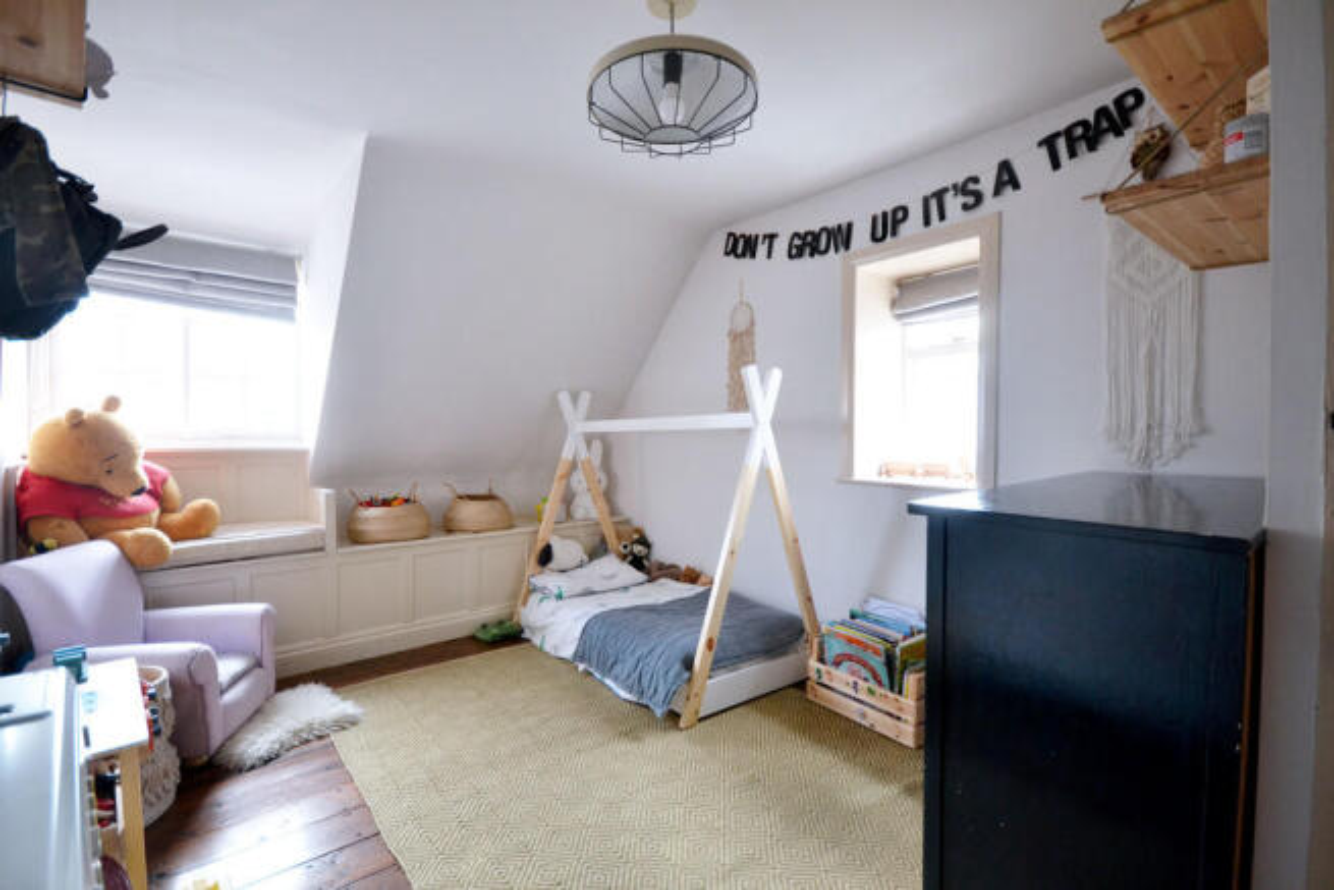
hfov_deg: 95.0
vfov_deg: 72.1
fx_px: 612
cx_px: 667
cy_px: 445
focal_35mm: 16
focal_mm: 11
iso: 800
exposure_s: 1/100
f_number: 4.2
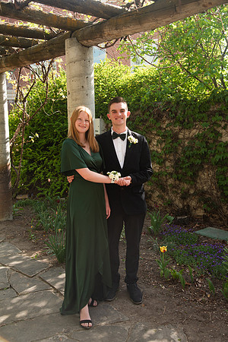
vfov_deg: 50.7
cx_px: 114
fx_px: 361
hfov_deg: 35.1
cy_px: 171
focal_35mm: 38
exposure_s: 1/200
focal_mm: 38
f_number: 5
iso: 100
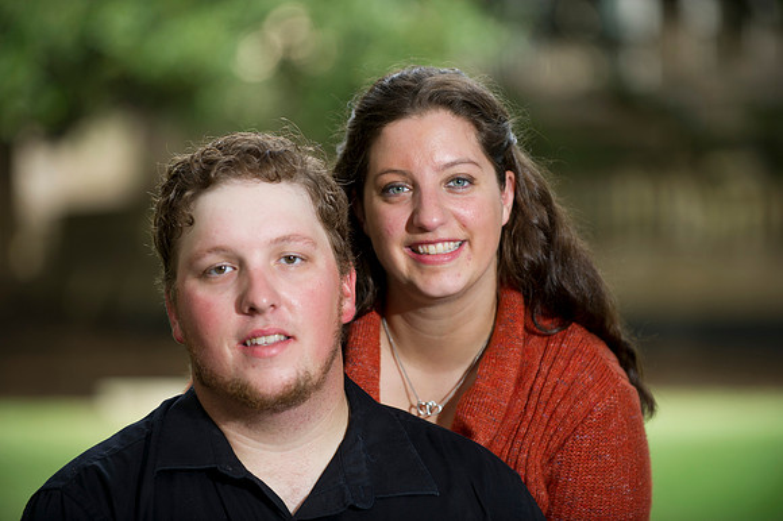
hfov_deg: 13.3
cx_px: 392
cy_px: 260
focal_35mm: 155
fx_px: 3369
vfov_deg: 8.8
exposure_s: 1/250
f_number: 2.8
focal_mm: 155
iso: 200
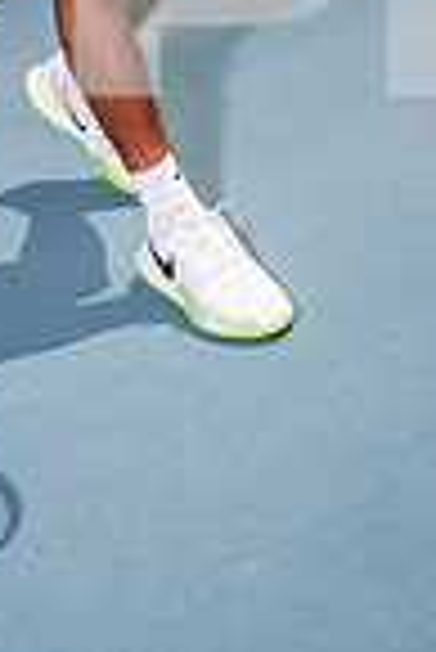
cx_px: 31
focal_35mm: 93
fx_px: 1685
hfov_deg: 14.6
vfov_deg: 19.0
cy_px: -355
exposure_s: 1/1600
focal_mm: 30
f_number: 4
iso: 100
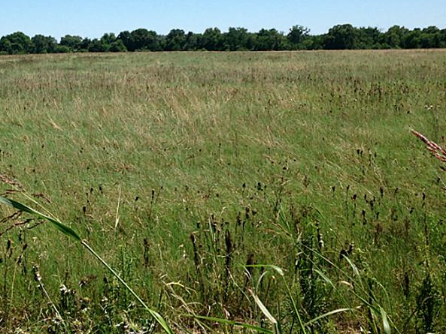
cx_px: 114
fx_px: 735
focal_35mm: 57
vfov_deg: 25.6
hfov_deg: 33.1
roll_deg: +3.0
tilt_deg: -8.1
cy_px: 127
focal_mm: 4.12
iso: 50
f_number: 2.4
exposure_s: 1/1506
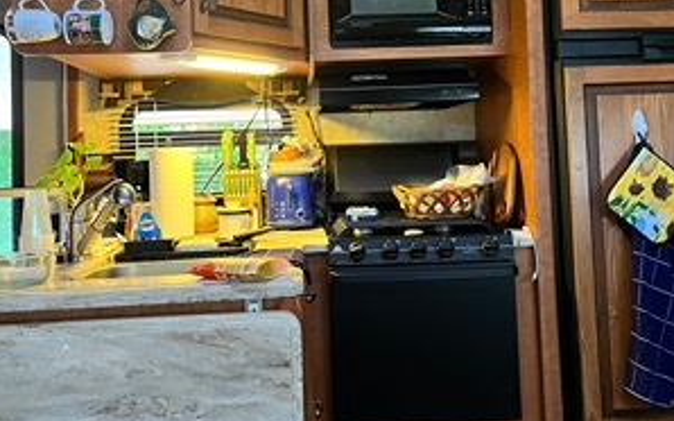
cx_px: 337
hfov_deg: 52.8
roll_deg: +1.5
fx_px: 679
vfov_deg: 33.9
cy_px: 122
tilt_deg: +1.3
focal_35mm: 37
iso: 500
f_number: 1.6
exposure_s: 1/43
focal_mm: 5.1
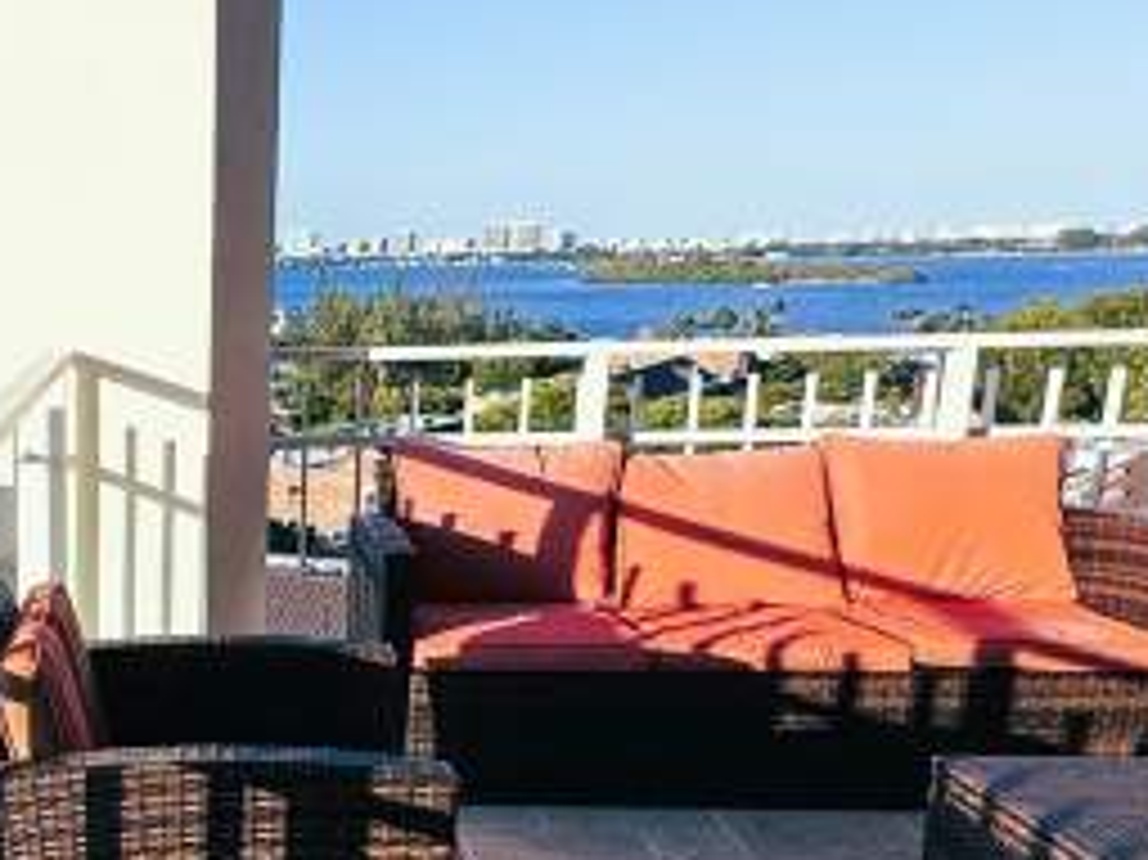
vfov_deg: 32.2
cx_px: -23
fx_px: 1459
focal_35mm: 44
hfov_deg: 37.9
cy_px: 653
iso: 40
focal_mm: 2.22
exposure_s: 1/1171
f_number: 2.2
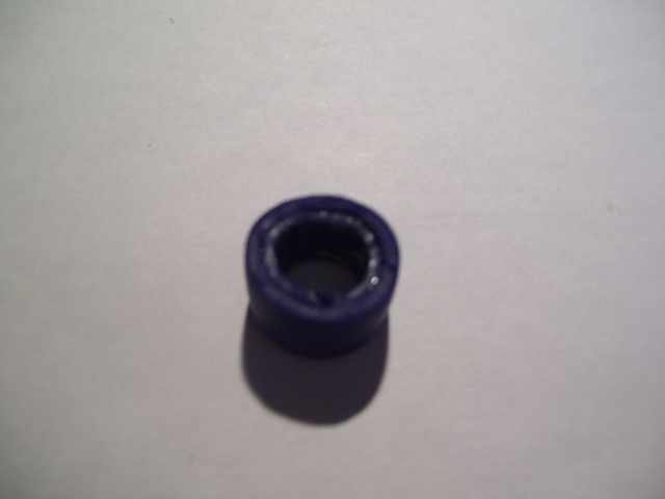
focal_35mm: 36
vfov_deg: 39.7
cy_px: 250
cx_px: 332
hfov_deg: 51.4
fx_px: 692
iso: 160
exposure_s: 1/30
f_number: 2.7
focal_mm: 6
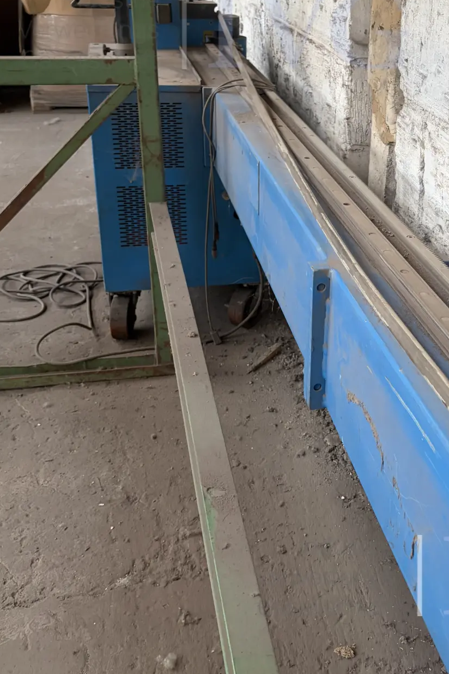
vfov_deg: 46.3
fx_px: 786
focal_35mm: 42
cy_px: 302
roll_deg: +0.6
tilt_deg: -20.1
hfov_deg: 31.4
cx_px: 331
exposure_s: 1/60
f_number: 1.6
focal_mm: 5.96
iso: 160
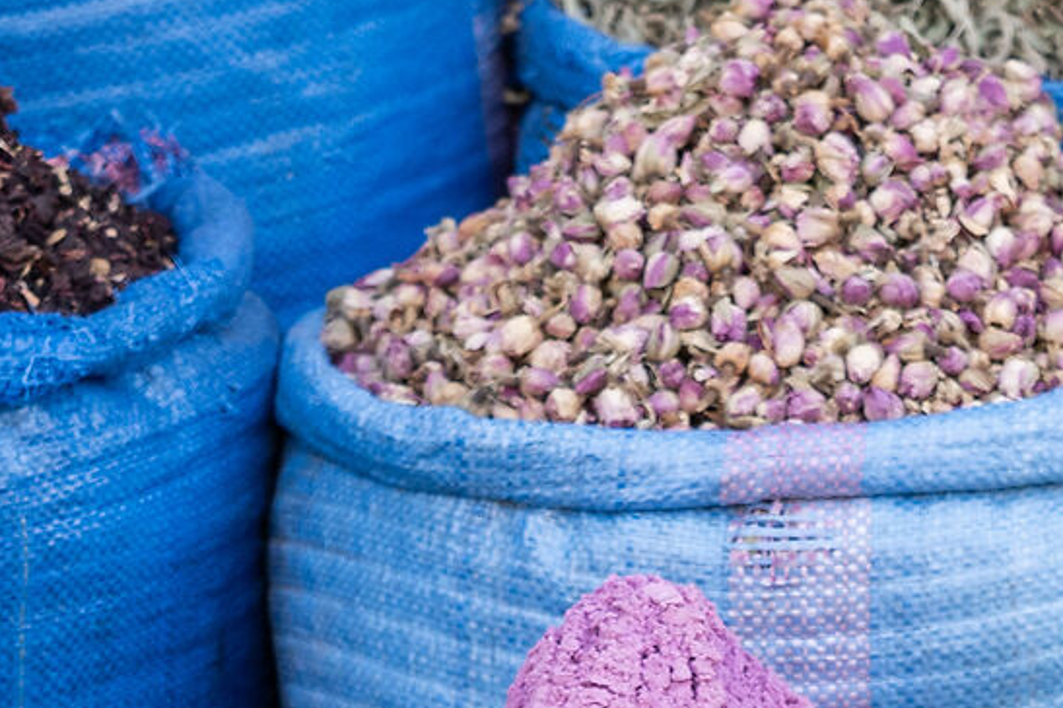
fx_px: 5961
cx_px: 976
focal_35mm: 202
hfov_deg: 10.1
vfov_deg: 6.6
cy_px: 1469
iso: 400
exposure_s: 1/250
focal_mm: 46
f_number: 5.6
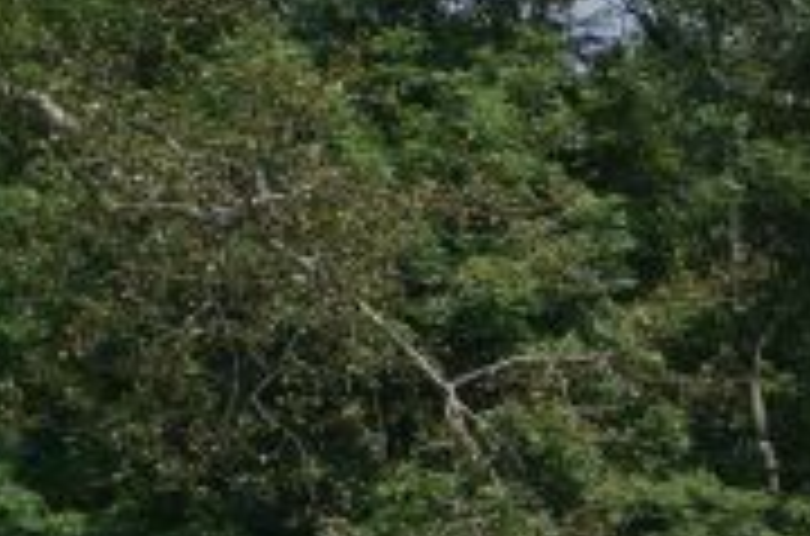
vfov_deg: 7.0
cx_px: 2272
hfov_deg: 9.2
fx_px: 4219
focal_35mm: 188
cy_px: 1090
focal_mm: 22
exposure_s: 1/640
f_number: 8
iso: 100
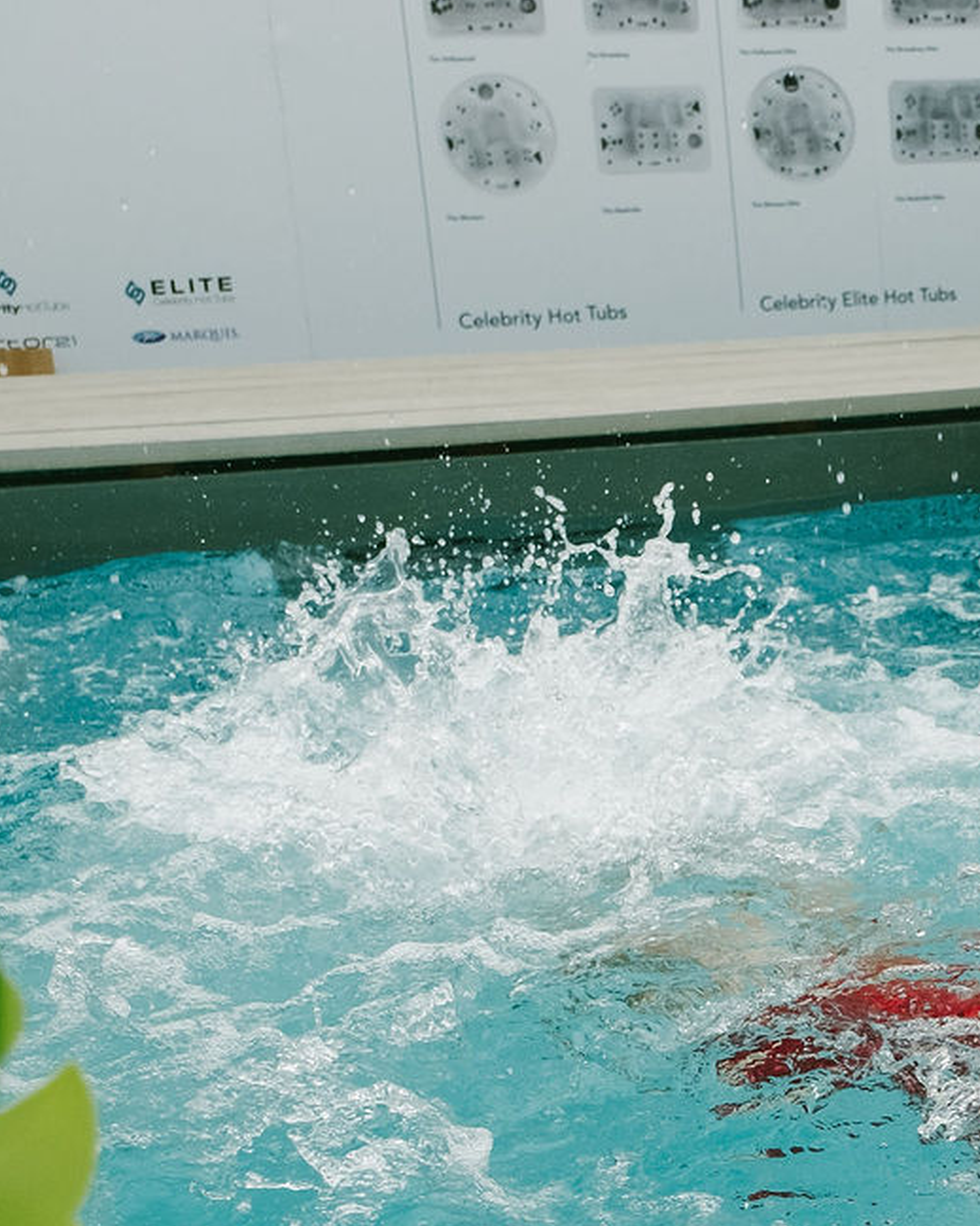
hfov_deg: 16.4
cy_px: 1155
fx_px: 3119
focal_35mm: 86
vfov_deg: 21.6
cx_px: 1447
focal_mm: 19.4
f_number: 4
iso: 800
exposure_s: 1/640
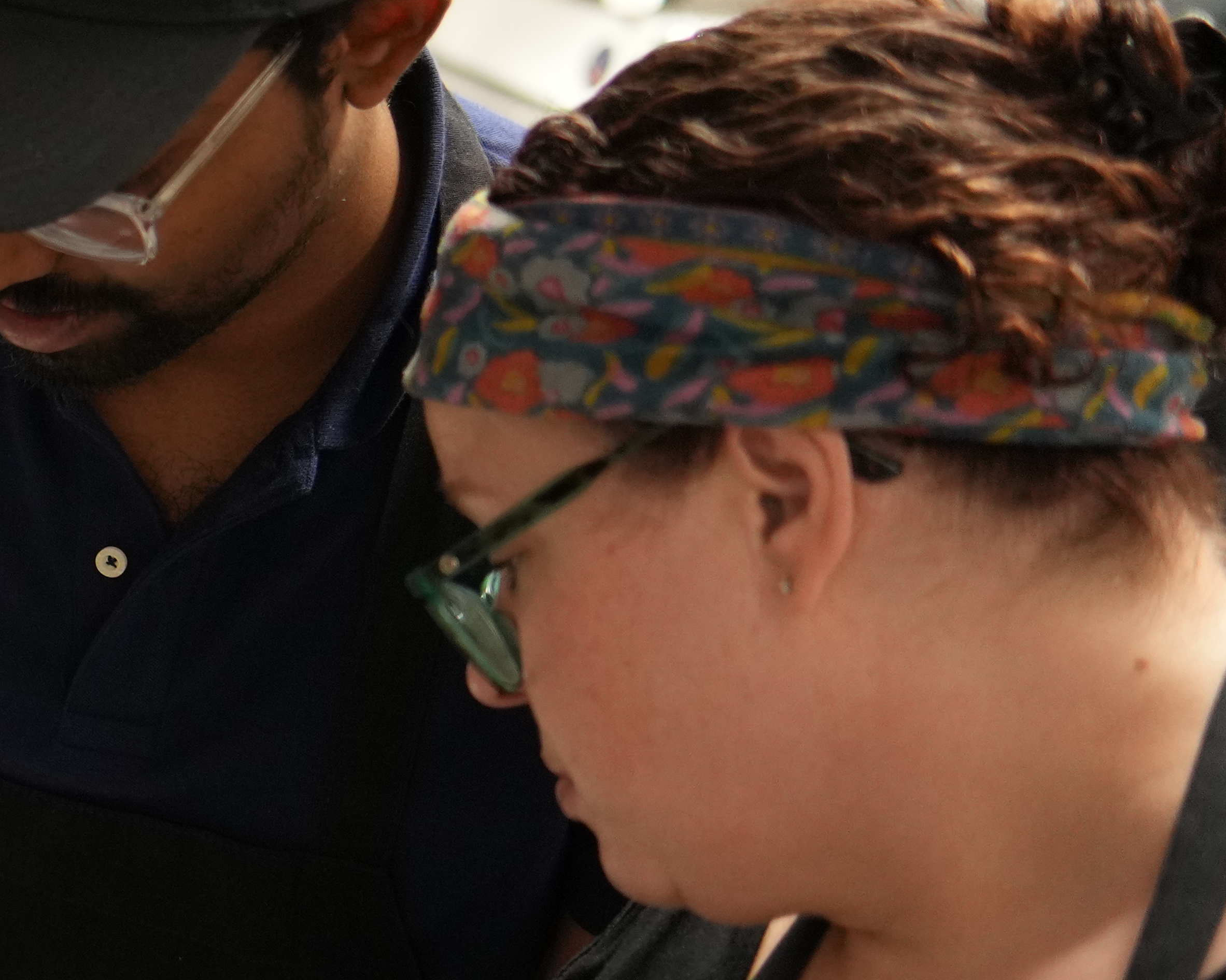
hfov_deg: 14.3
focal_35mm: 120
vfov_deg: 12.6
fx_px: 4354
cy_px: 1055
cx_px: -929
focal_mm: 35
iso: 1600
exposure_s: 1/160
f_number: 2.2
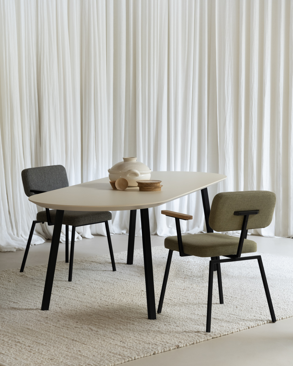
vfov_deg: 24.1
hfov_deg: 19.4
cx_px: 146
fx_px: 856
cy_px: 191
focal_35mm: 79
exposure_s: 1/8
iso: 400
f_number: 5.6
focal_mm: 70
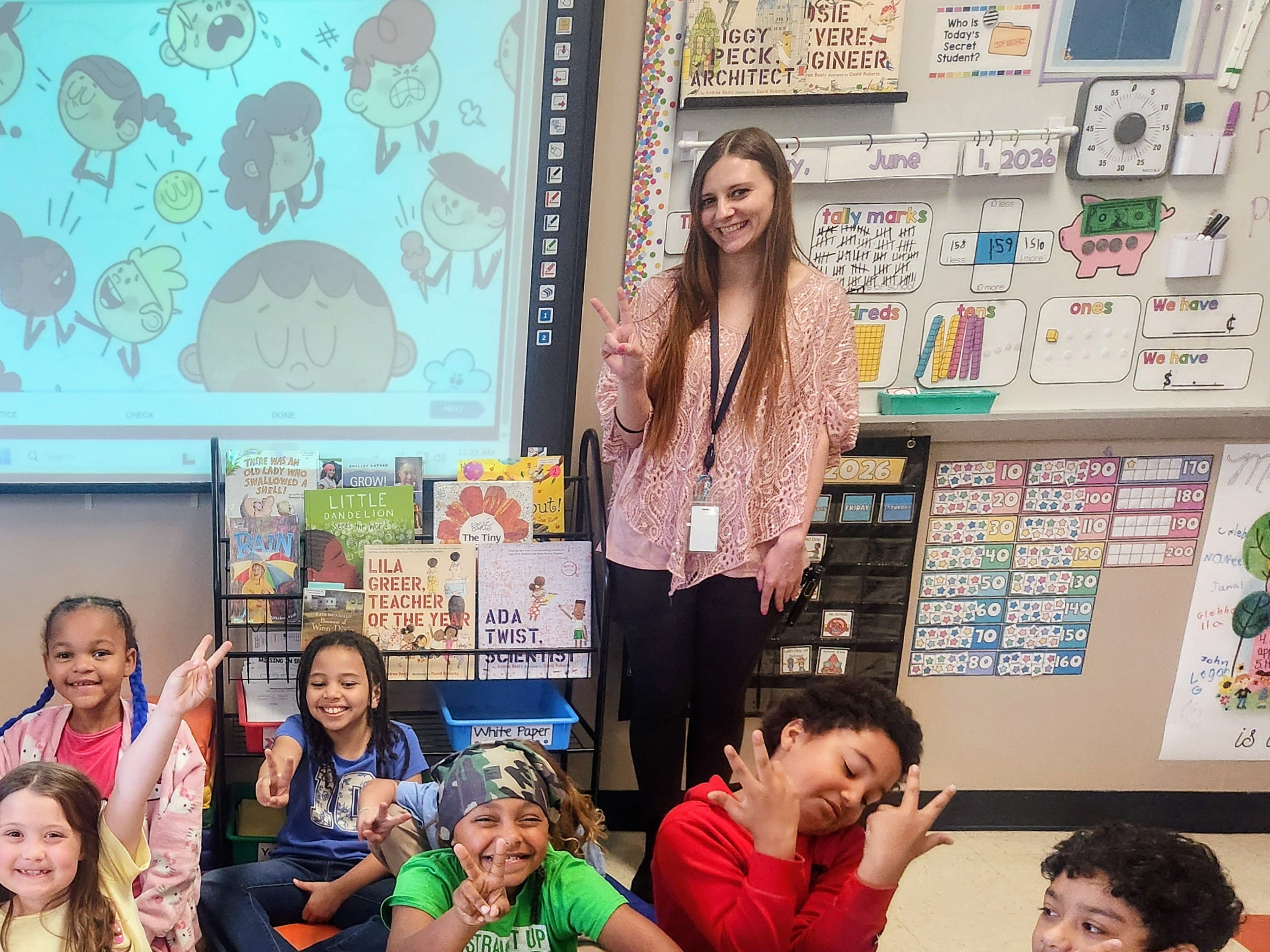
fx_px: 1394
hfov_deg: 46.3
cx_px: 244
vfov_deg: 36.5
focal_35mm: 38
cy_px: 755
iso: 250
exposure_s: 1/120
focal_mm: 5.4
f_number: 1.8
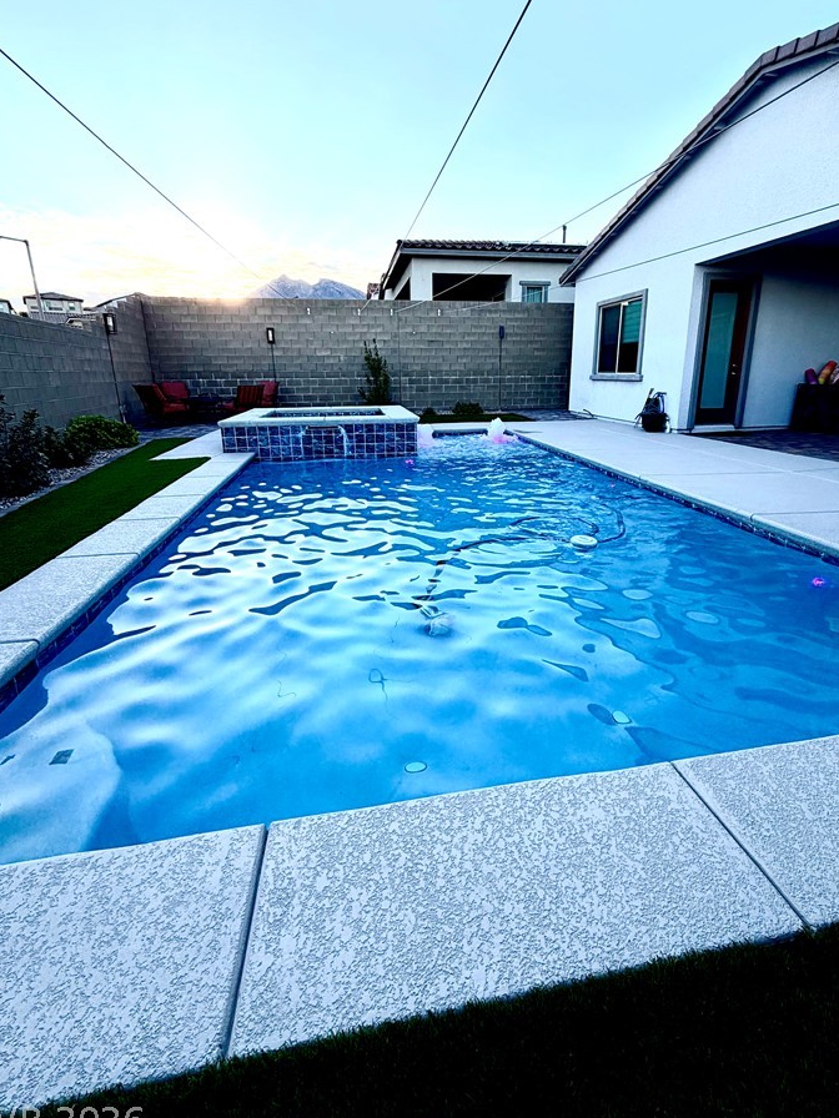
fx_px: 517
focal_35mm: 16
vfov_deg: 94.3
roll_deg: +0.6
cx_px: 444
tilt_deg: -14.5
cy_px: 510
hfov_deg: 78.0
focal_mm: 2.22
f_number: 2.2
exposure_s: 1/502
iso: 64
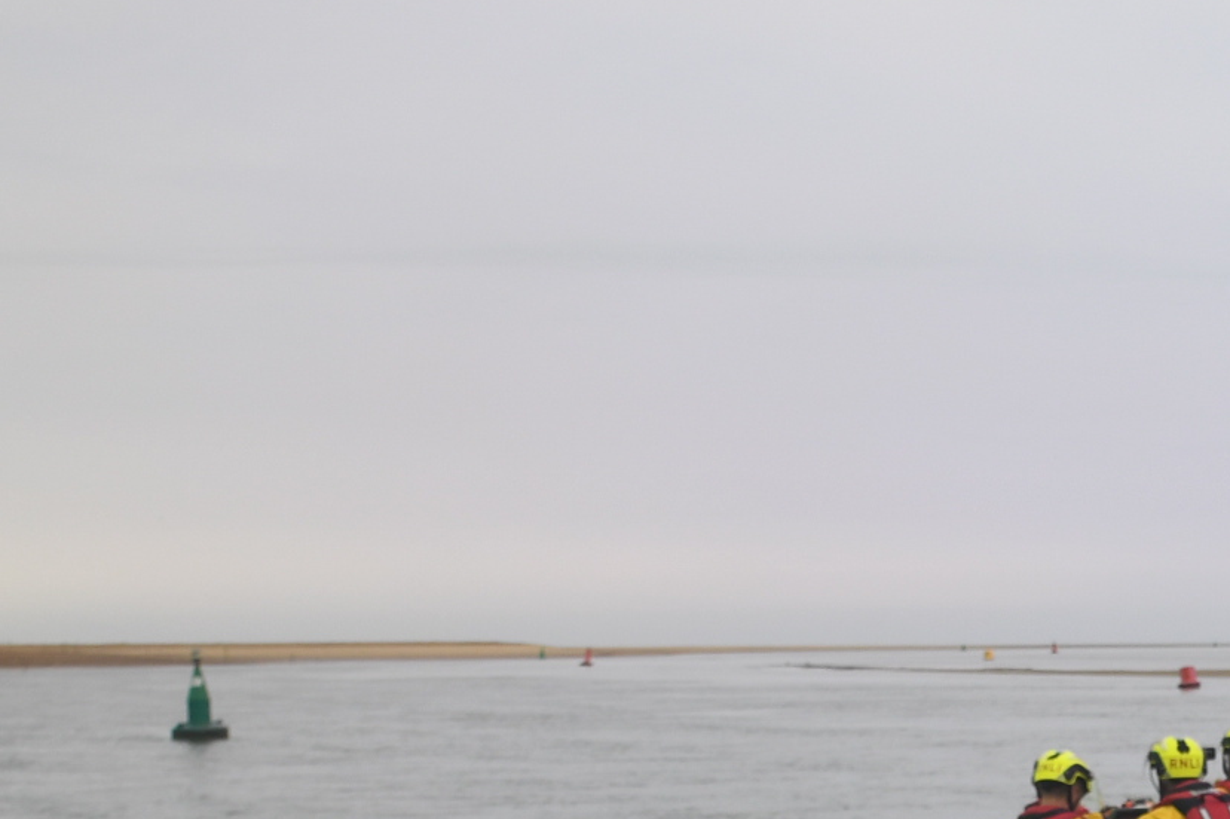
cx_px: 1248
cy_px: 935
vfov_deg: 13.6
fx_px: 3346
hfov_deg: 20.1
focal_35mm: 98
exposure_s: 1/250
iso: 160
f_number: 7.1
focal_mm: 20
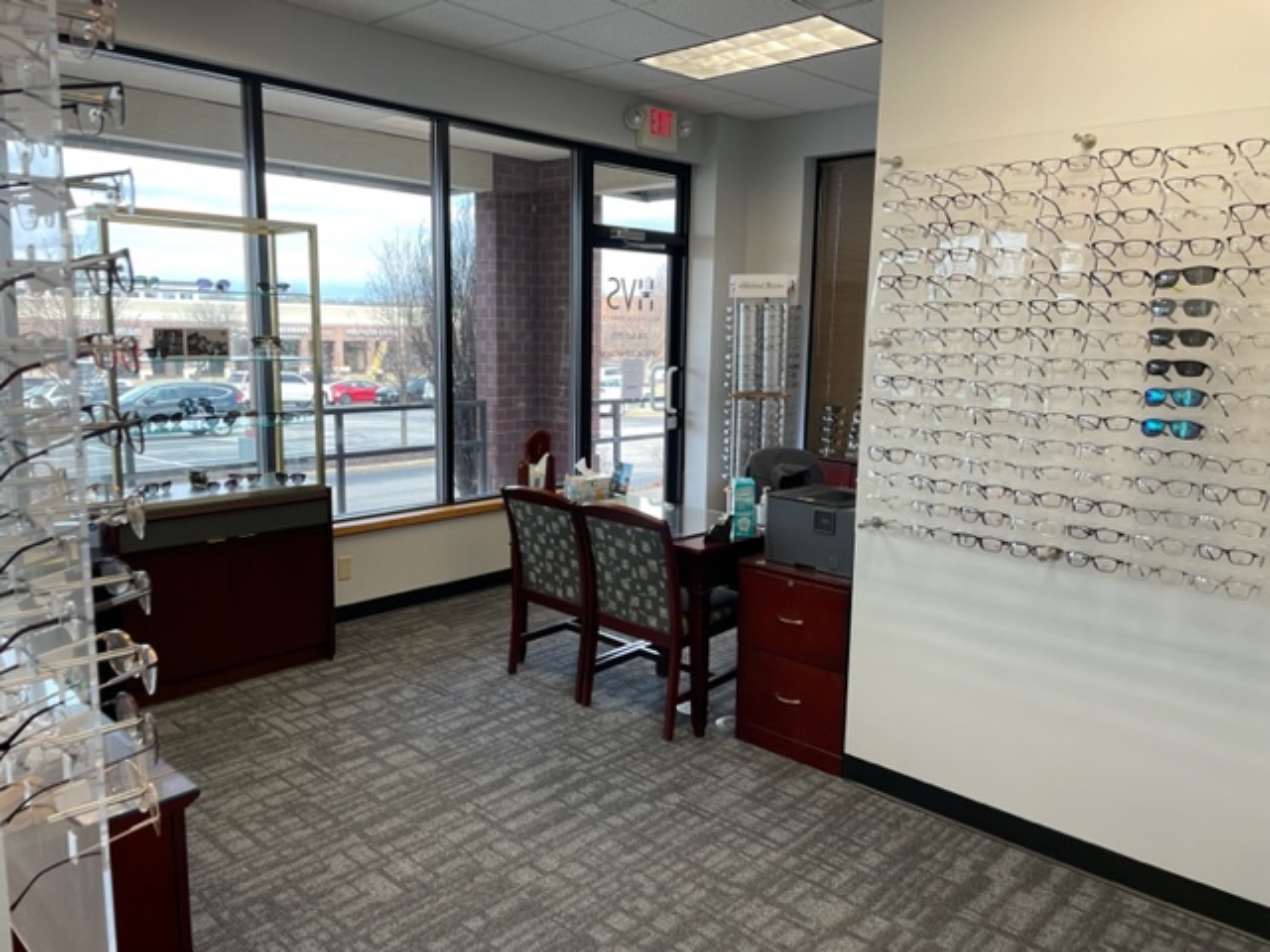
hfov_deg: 67.3
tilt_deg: -8.6
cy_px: 476
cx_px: 635
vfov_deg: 53.1
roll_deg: -1.1
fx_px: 954
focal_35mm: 26
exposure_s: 1/120
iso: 80
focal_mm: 4.2
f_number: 1.6
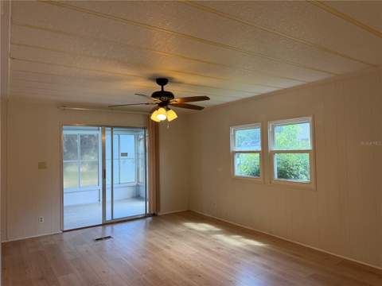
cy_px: 143
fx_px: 265
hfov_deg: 71.6
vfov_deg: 56.8
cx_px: 191
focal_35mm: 24
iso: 100
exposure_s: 1/122
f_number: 1.78
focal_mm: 6.76
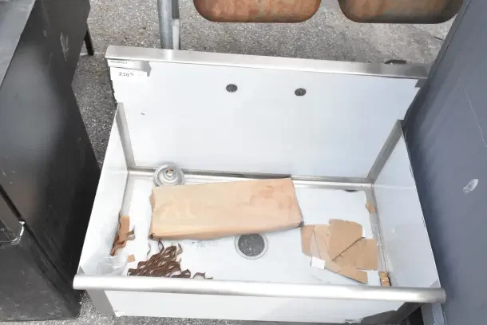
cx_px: 244
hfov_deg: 57.2
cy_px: 162
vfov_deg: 40.0
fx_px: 446
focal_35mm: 33
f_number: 10
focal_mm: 22
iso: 1600
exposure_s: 1/400
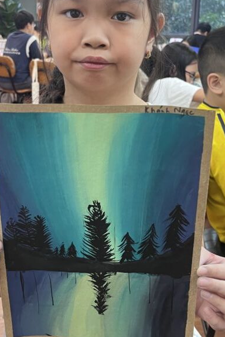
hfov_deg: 28.7
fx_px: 440
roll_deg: -0.1
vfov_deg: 41.9
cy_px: 153
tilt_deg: -15.1
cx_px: 104
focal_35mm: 47
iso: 125
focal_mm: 5.1
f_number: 1.6
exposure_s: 1/80
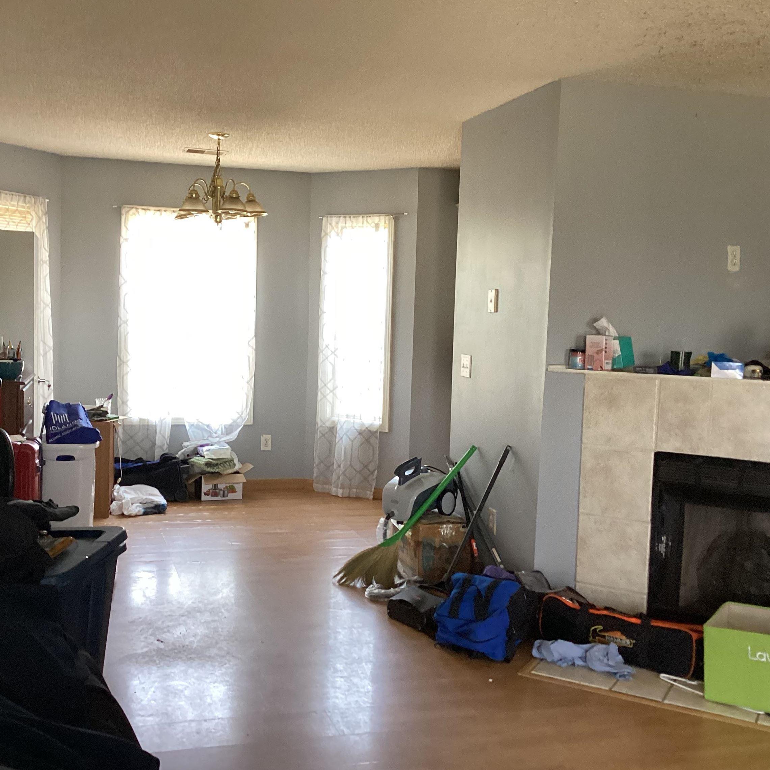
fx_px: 931
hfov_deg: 44.8
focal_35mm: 37
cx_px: 319
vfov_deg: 44.9
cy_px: 383
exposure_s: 1/60
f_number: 2.4
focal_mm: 3.3
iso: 200
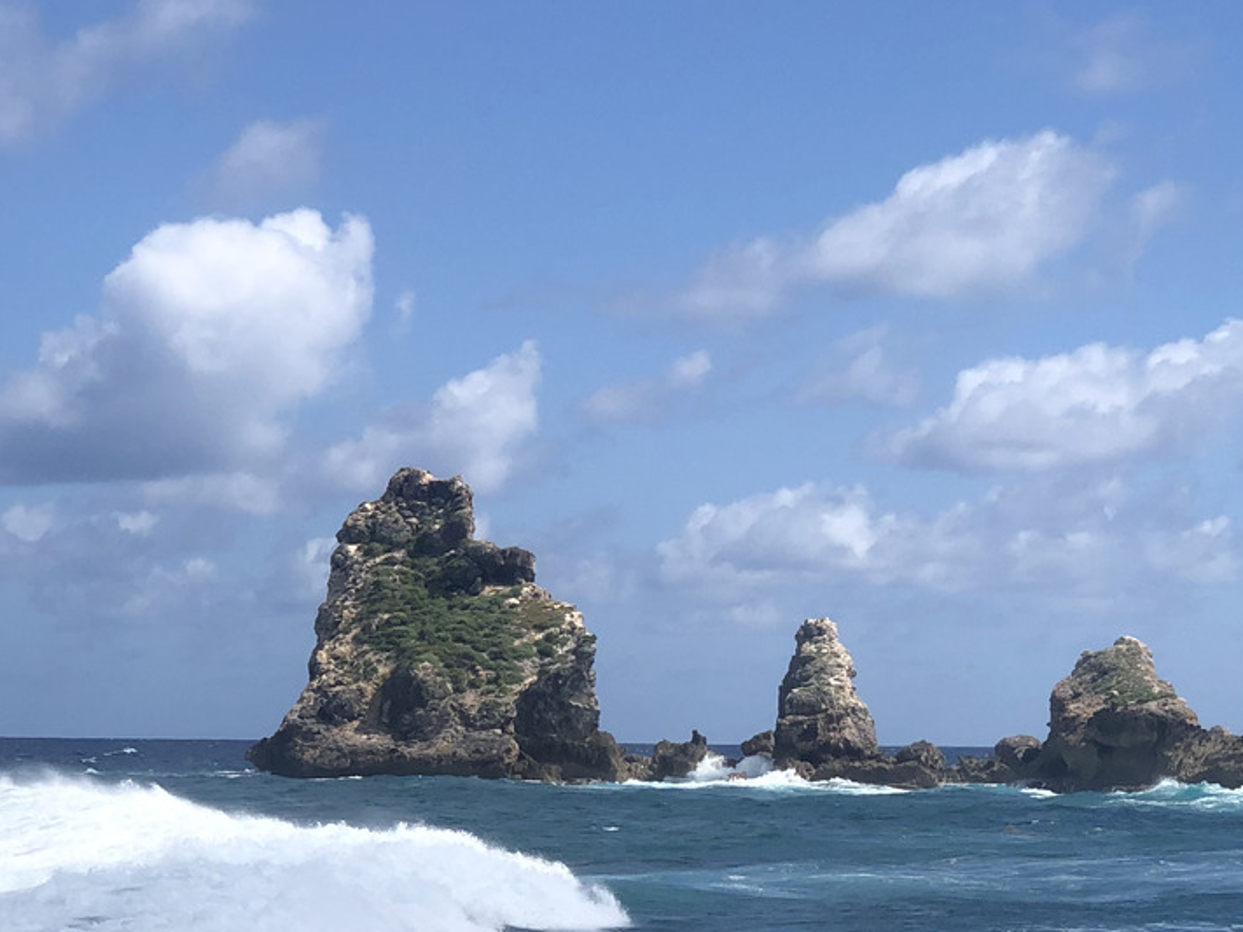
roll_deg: +0.4
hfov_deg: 16.8
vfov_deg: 12.6
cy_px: 708
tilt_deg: +1.2
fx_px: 4201
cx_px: 862
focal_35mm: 117
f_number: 2.4
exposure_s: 1/1656
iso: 16
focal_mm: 6
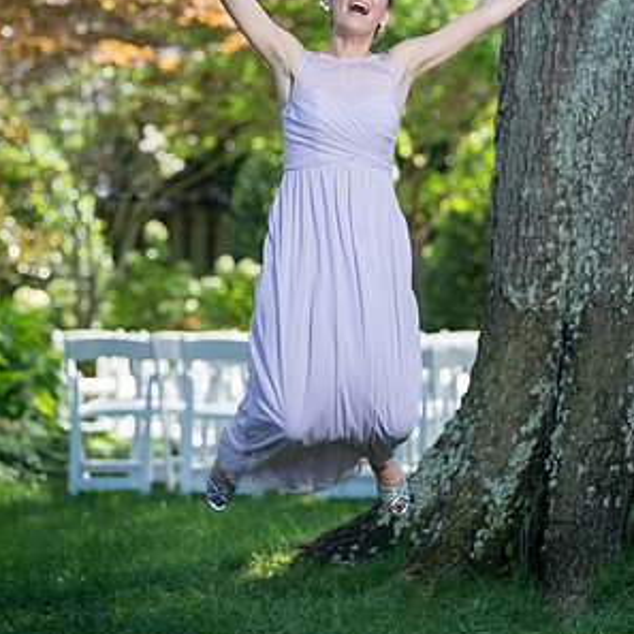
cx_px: 316
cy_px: 224
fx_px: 4165
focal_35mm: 201
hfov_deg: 8.7
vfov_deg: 8.7
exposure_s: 1/250
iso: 160
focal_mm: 156
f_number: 4
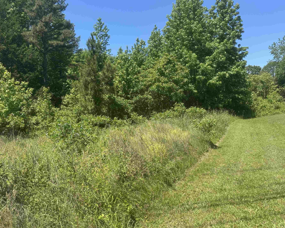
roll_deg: +0.4
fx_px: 219
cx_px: 129
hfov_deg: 65.9
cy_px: 112
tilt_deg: -3.5
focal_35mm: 26
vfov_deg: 54.9
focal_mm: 6.76
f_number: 1.78
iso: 80
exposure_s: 1/2041
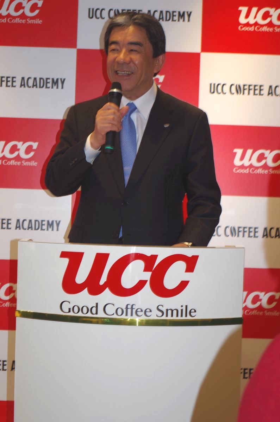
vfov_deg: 24.8
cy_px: 211
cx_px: 140
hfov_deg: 16.6
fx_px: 961
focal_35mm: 82
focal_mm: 55
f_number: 5.6
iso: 100
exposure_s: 1/40
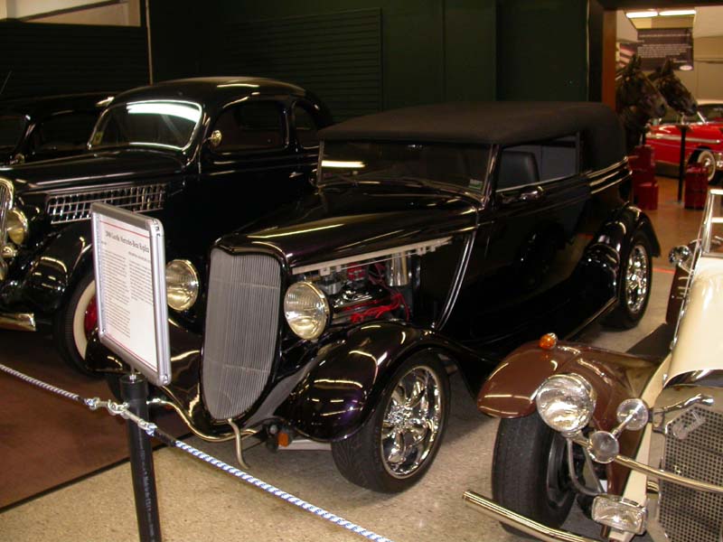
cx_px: 362
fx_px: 794
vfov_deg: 37.7
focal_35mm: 38
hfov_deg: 49.0
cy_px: 271
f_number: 2.6
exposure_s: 1/60
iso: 200
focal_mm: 7.85
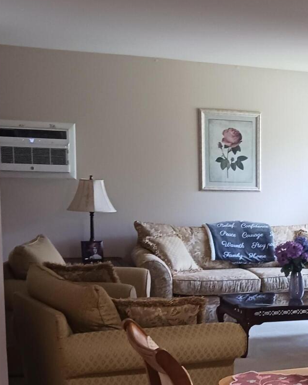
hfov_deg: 21.8
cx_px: 347
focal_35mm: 66
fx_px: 752
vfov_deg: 28.1
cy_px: 313
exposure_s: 1/24
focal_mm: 4
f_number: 1.8
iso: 320
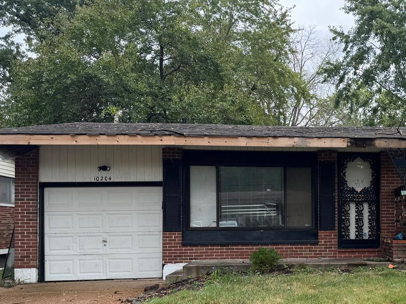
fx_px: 539
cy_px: 216
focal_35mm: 46
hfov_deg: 39.3
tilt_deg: +0.2
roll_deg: +0.3
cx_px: 336
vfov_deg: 31.1
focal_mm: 6.76
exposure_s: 1/685
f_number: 1.78
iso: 80
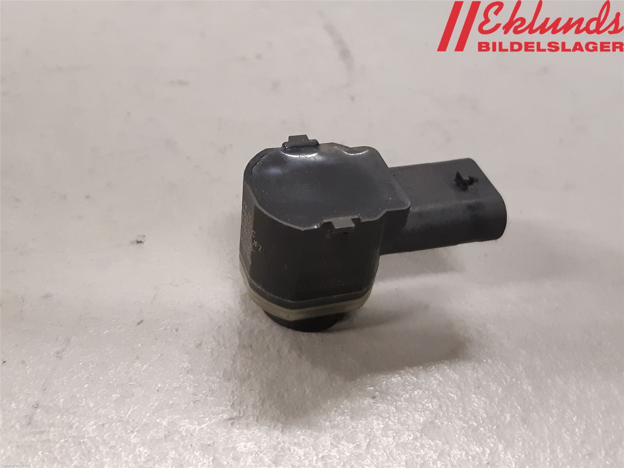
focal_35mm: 26
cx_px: 312
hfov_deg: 67.3
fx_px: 469
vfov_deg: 53.1
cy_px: 234
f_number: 1.7
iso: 250
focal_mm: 3.93
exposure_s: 1/50
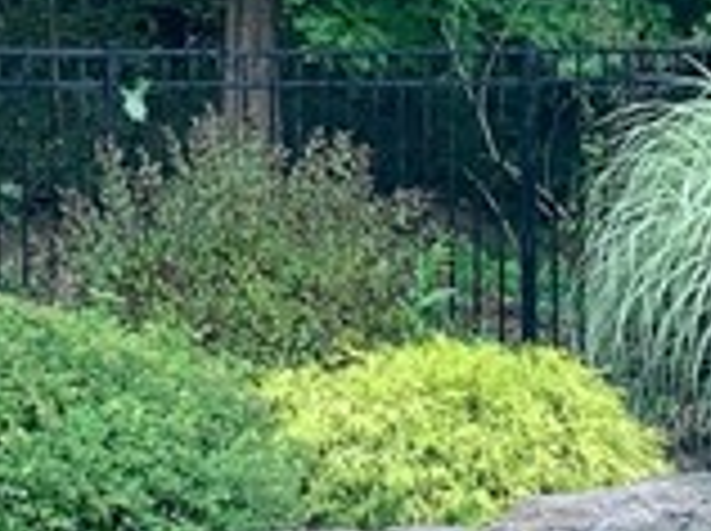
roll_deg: +0.6
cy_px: 148
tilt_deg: -1.3
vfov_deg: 8.8
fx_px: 3466
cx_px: 104
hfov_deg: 11.7
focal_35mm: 169
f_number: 1.8
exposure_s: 1/152
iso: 25
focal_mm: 4.25
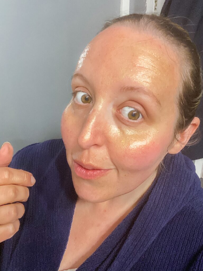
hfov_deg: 46.8
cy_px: 136
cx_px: 102
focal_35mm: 30
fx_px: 235
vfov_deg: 60.0
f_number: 2.2
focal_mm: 2.71
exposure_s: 1/35
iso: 400
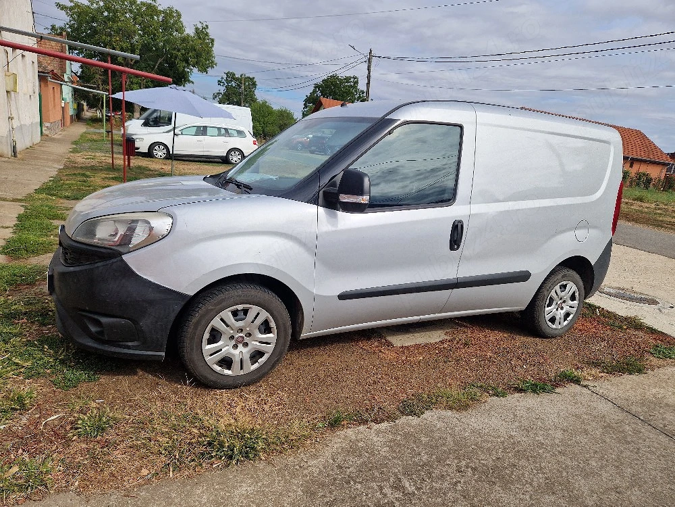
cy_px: 254
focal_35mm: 23
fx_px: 448
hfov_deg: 73.9
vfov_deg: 58.9
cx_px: 338
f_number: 1.8
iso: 50
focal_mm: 5.4
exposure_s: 1/2000
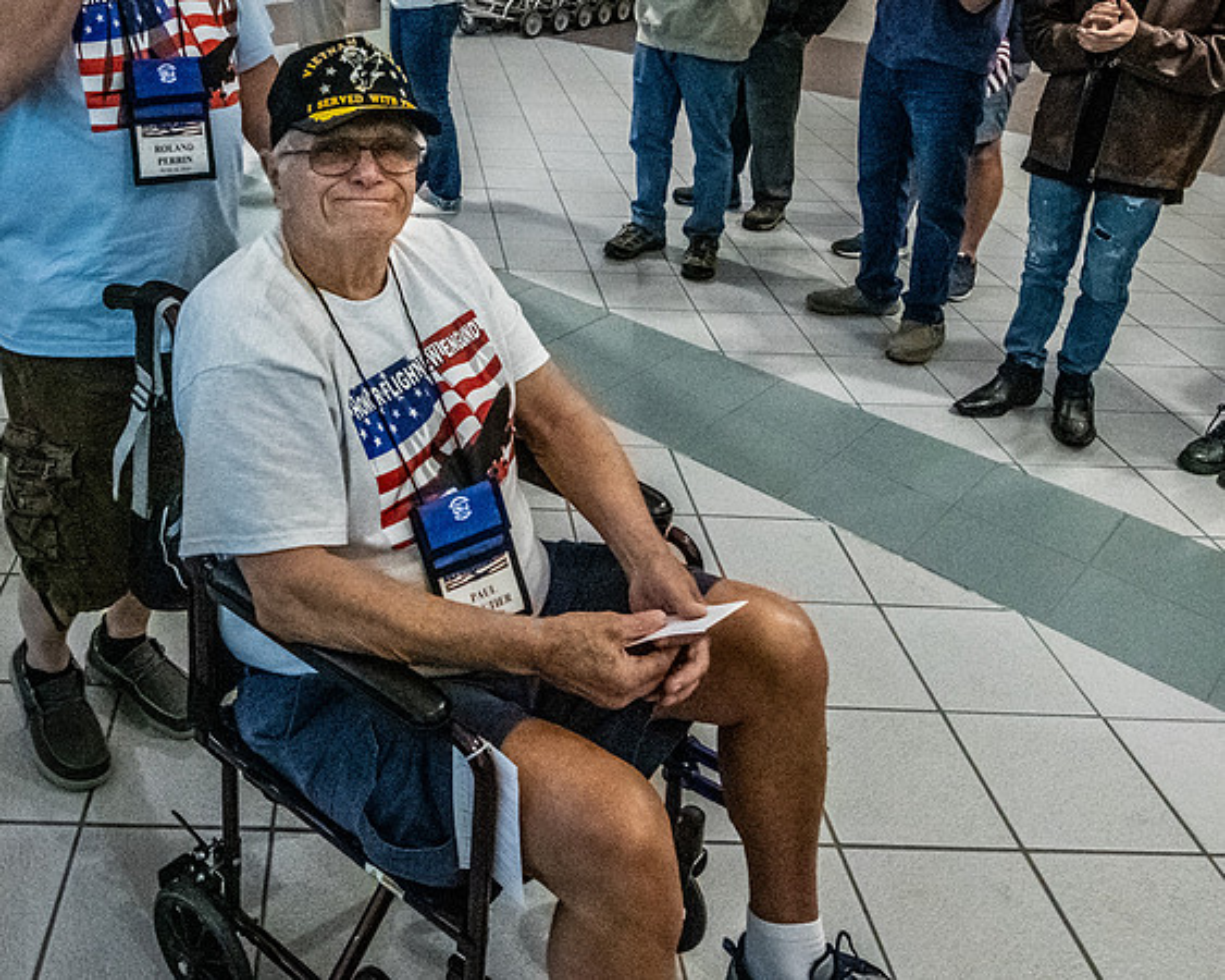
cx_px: 371
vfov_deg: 29.5
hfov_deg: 36.9
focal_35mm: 50
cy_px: 166
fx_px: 1808
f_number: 6.3
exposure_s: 1/640
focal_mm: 24
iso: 20000
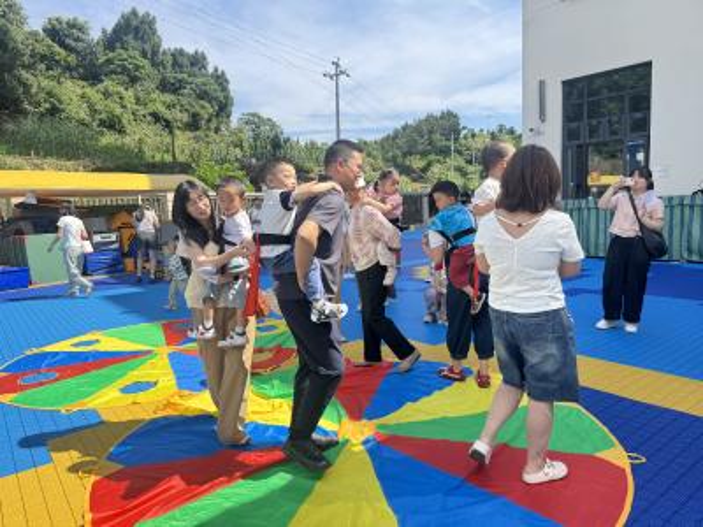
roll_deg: +3.1
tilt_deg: -6.1
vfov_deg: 56.8
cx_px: 352
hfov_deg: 71.6
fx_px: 487
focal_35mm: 24
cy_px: 264
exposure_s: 1/938
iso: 80
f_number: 1.78
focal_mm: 6.76
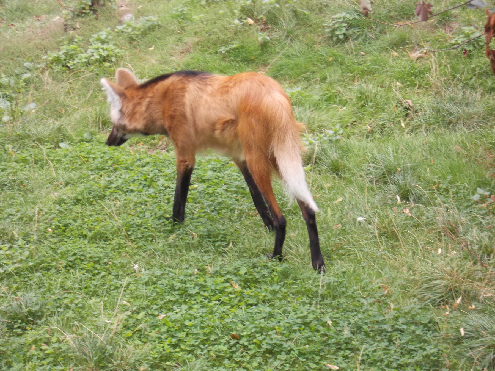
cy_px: 186
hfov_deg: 17.4
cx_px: 248
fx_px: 1616
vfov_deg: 13.1
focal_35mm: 113
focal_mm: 20.1
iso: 250
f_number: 6
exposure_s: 1/60
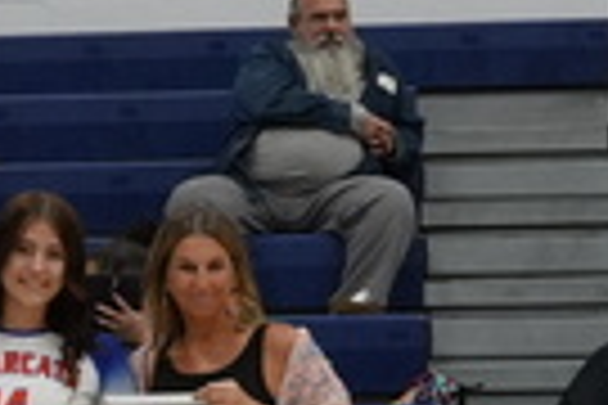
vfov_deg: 6.7
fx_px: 3462
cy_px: 488
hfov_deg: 9.9
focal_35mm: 205
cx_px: -140
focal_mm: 18
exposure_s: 1/160
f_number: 4
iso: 1250
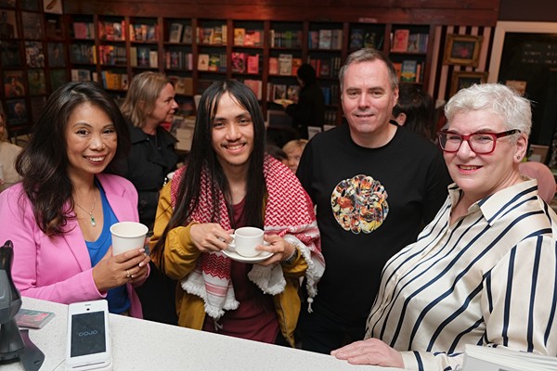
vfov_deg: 45.0
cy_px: 186
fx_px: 449
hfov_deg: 63.7
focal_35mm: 29
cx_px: 278
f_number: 2.8
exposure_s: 1/125
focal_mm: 19.6
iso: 400
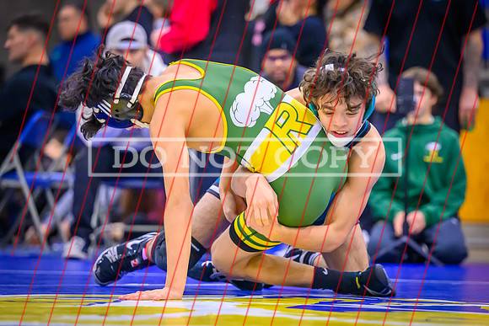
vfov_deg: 6.5
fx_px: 2882
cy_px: 204
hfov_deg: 9.7
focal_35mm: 212
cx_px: 278
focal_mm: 145
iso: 6400
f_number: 2.8
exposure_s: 1/640
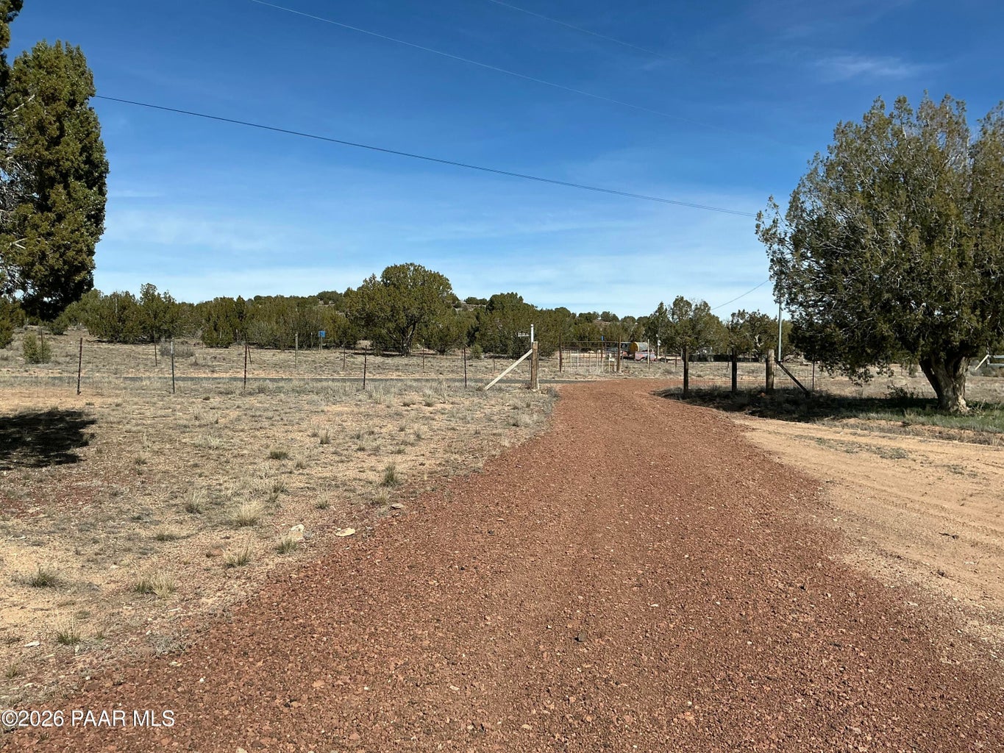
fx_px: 812
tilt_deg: -0.3
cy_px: 376
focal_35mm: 28
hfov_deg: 63.4
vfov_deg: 49.8
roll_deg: -1.3
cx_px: 502
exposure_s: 1/2538
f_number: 1.8
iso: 25
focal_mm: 3
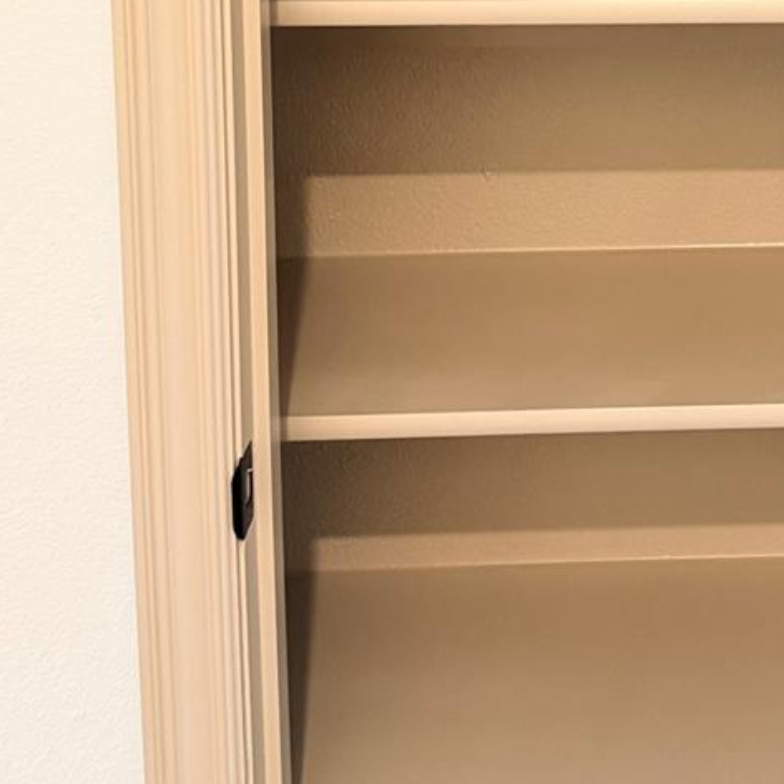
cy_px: -63
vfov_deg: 23.6
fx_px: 1768
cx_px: 766
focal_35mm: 69
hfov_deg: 24.0
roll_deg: -0.7
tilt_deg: -7.4
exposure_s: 1/60
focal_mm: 6.76
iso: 500
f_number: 1.78
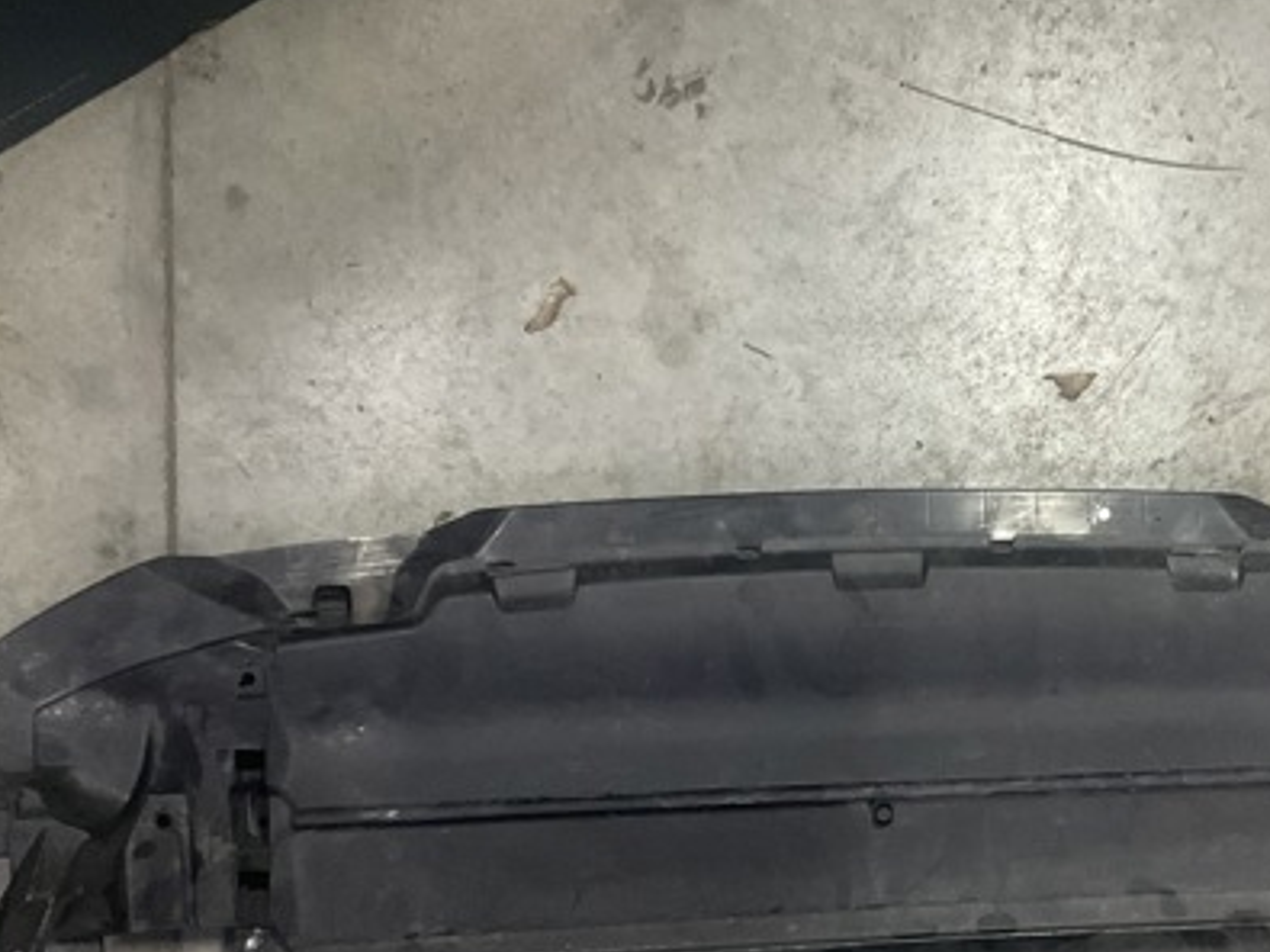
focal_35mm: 47
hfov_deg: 39.9
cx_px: 852
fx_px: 1724
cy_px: 704
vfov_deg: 30.4
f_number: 1.8
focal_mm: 3
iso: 320
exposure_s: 1/25
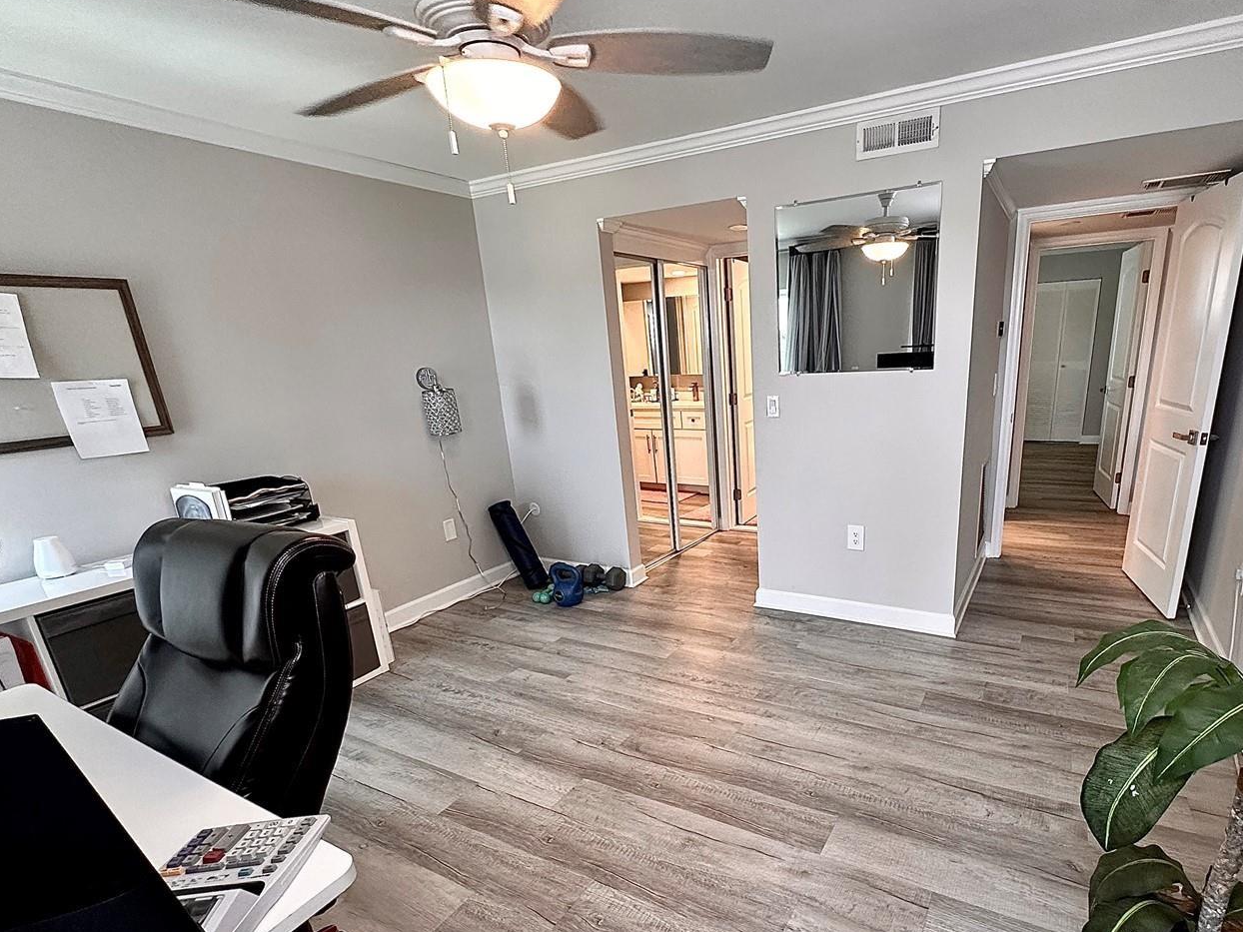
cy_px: 553
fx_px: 646
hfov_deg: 86.9
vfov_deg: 70.9
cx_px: 731
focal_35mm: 18
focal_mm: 2.22
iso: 250
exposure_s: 1/120
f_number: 2.2
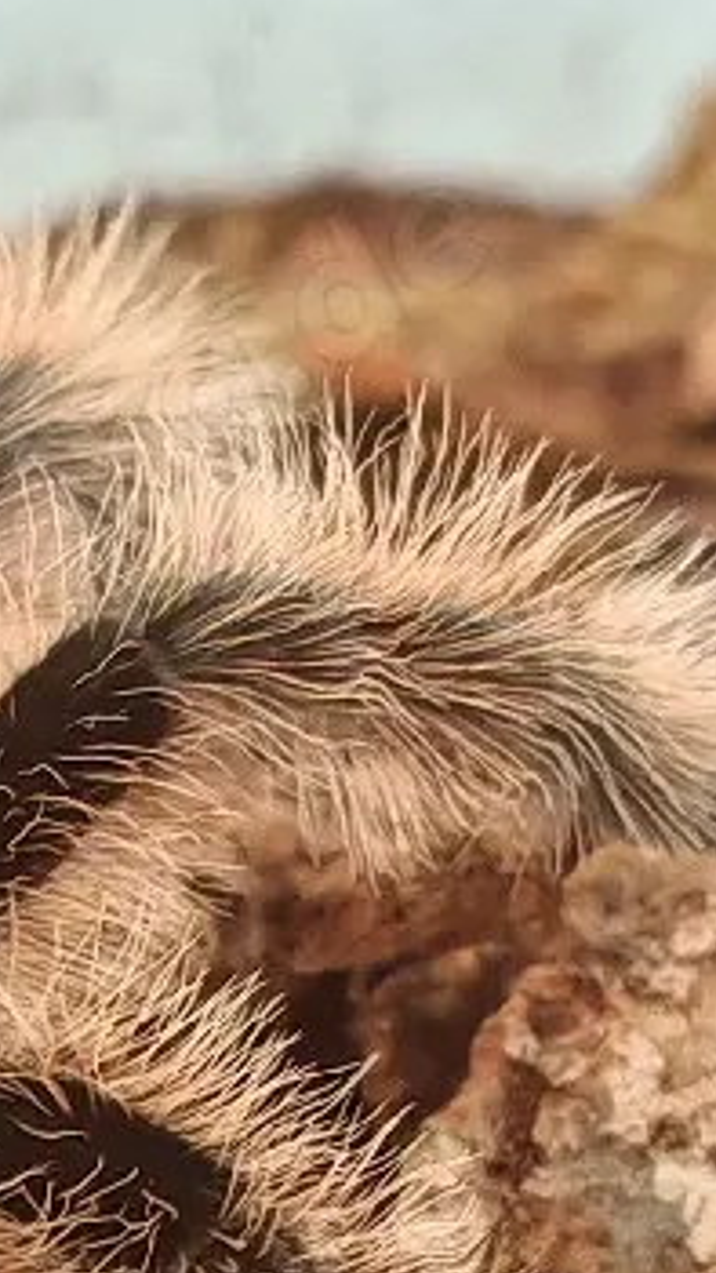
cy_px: 1522
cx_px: -534
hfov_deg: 6.1
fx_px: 6578
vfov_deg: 10.9
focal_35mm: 195
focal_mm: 6.83
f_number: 2
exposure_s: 1/50
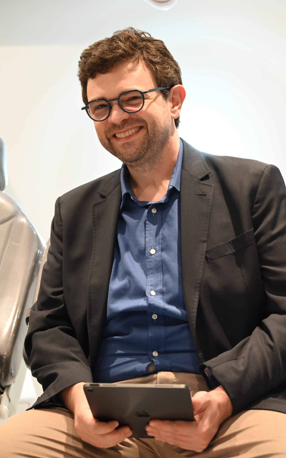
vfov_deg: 24.1
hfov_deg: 15.2
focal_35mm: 86
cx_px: 149
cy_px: 229
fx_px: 1073
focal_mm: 84
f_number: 6.3
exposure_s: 1/60
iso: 4000
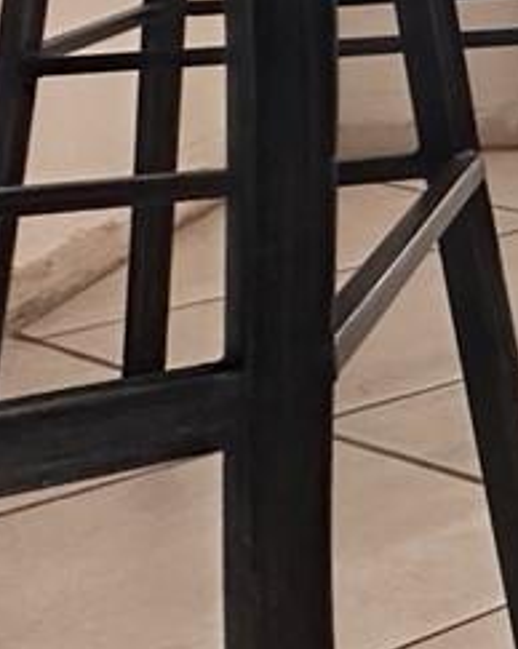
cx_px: 1730
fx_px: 1727
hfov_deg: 10.0
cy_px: -179
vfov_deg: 19.7
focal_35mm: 90
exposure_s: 1/60
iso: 400
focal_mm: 2.22
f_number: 2.2
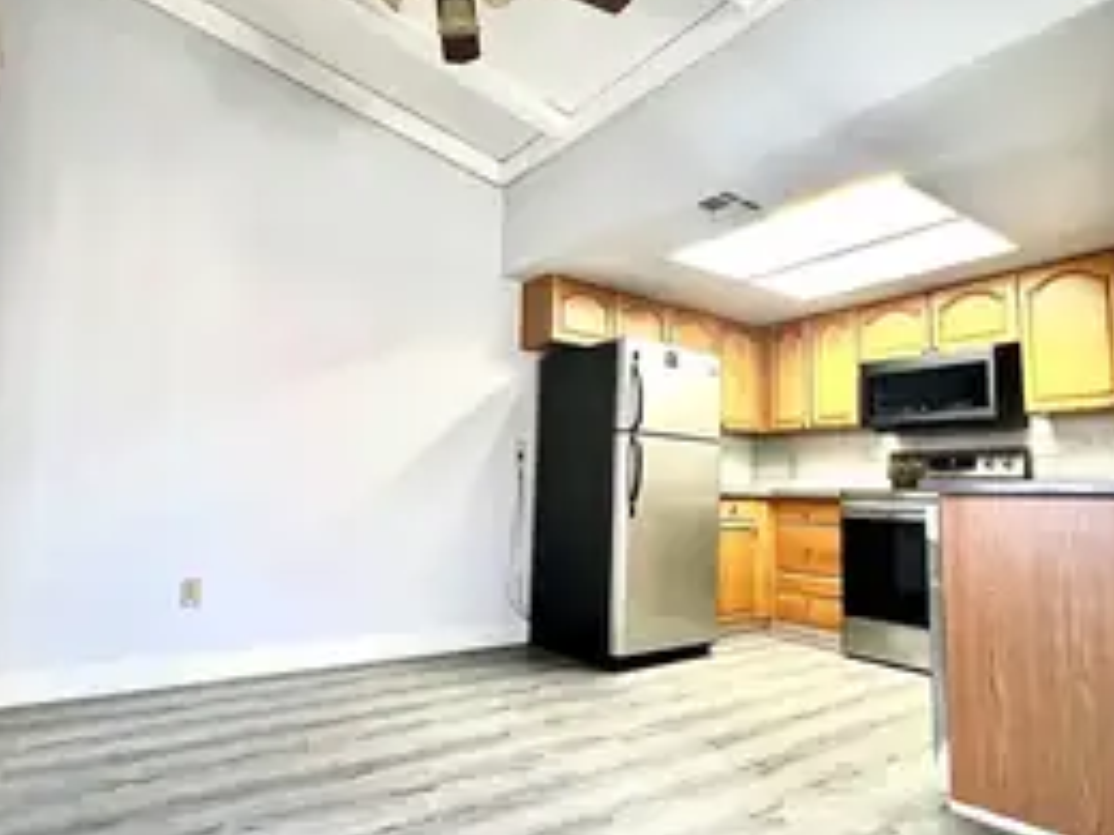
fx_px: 644
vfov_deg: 66.0
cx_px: 578
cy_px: 420
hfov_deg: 81.7
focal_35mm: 20
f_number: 1.8
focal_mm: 1.57
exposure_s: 1/60
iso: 200
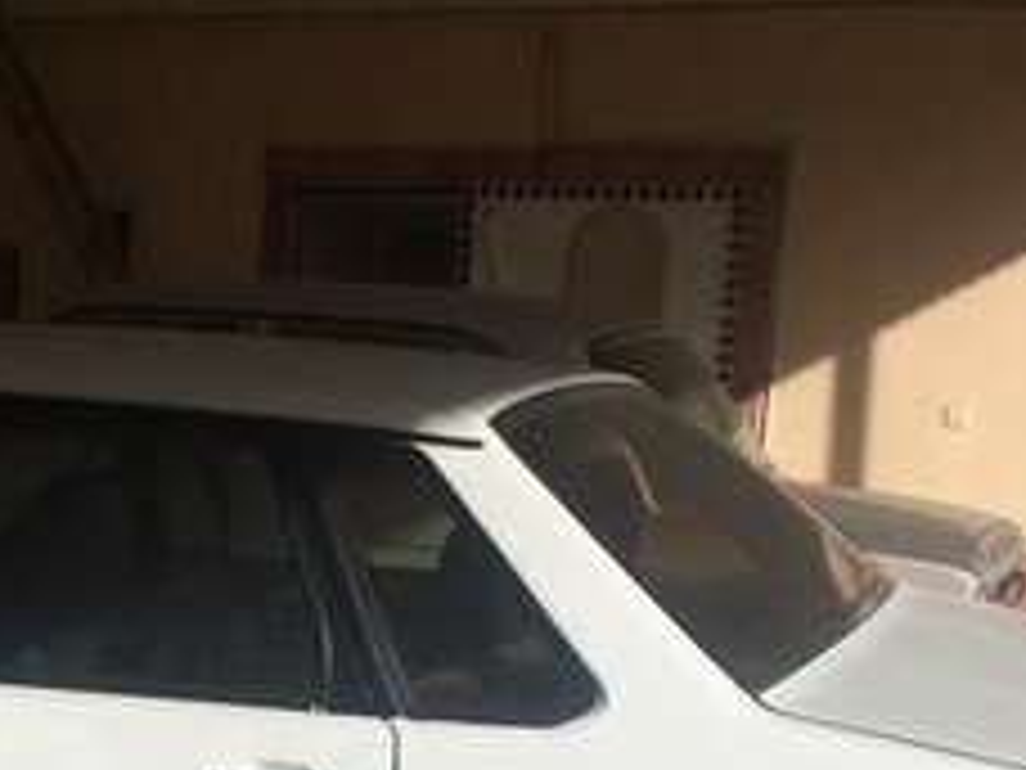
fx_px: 2490
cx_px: -50
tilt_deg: -11.7
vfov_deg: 17.1
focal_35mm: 84
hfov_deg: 22.2
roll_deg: -1.4
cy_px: 786
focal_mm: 4.15
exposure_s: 1/3425
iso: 32
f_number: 2.2
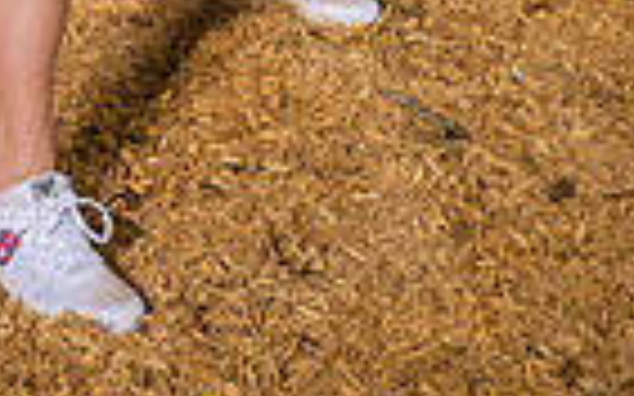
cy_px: -518
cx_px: 229
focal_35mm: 127
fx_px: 2194
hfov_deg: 16.4
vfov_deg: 9.3
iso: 100
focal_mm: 39
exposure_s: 1/250
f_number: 5.6
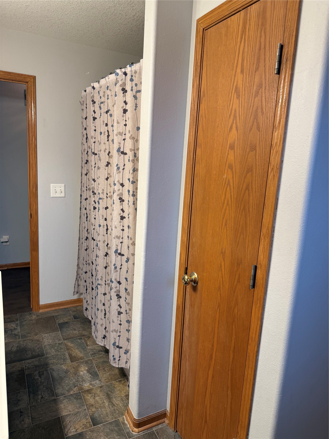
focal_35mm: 24
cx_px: 164
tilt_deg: -9.2
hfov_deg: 56.8
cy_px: 220
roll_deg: -3.5
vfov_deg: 71.6
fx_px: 304
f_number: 1.78
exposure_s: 1/60
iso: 125
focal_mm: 6.76
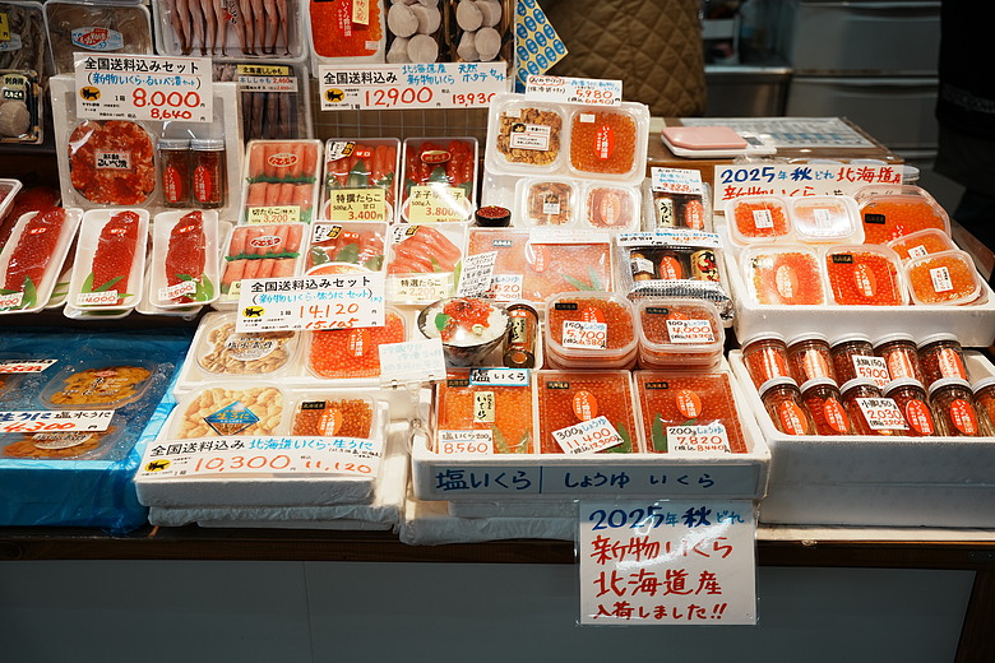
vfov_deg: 36.5
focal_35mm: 36
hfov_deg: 52.6
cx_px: 498
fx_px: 1006
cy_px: 332
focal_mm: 36.4
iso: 250
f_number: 2.8
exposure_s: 1/250
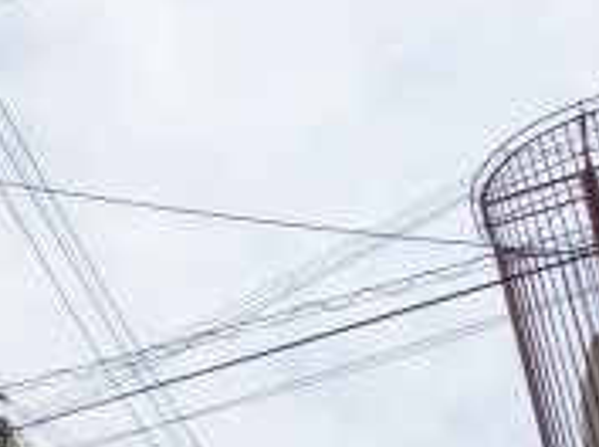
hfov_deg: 20.0
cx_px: -247
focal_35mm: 87
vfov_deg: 15.3
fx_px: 1502
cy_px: 721
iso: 80
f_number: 7.9
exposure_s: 1/200
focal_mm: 4.24
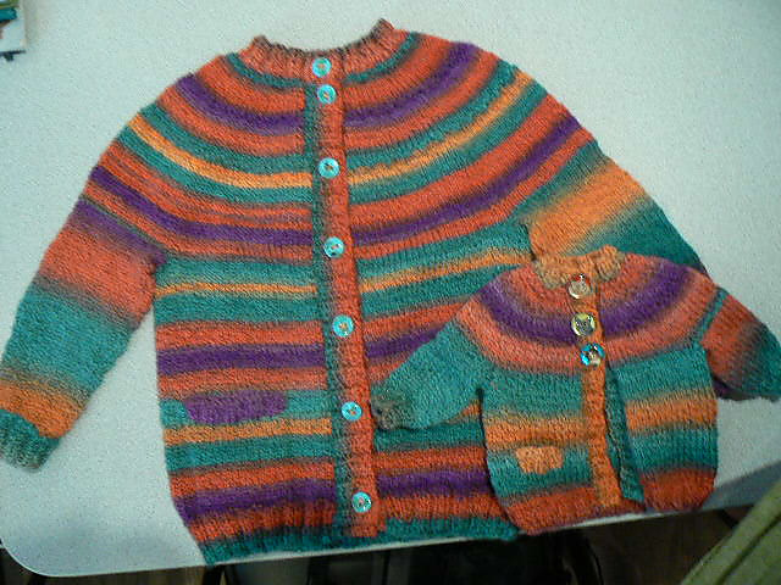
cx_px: 390
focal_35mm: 36
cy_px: 292
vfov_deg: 39.7
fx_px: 812
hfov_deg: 51.4
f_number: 2.8
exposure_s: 1/13
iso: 200
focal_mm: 6
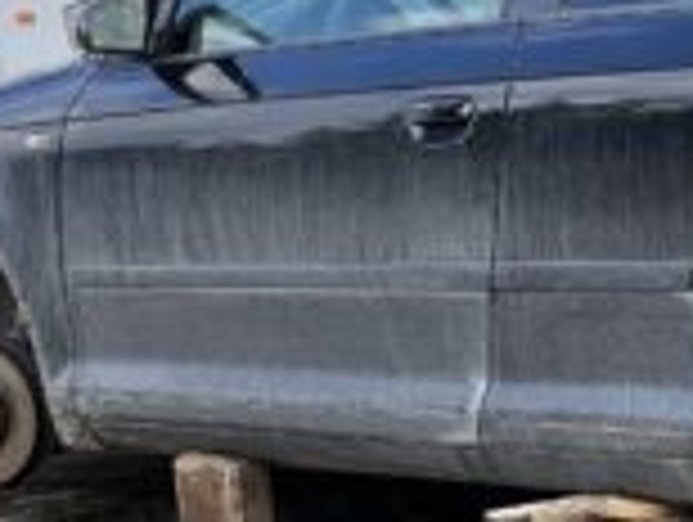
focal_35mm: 200
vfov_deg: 7.4
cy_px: 117
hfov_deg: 9.8
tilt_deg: -6.1
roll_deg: +4.5
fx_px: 4010
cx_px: 644
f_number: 2.8
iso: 32
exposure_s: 1/241
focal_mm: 9
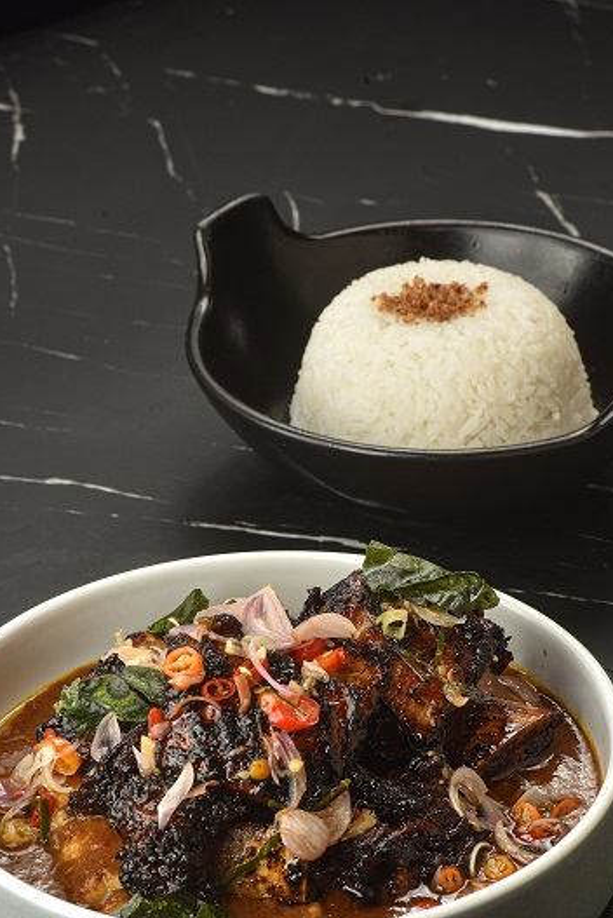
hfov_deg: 9.7
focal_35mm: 142
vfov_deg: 14.4
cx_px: 289
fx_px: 3622
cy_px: 595
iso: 320
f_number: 16
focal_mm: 100
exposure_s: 1/80
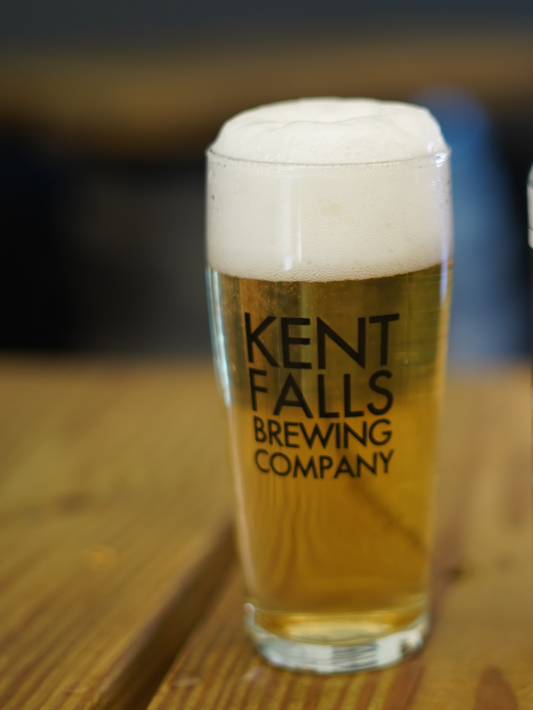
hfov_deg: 19.7
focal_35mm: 73
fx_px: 1499
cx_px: 492
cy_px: 357
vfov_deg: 26.7
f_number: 1.8
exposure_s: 1/50
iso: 640
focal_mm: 50
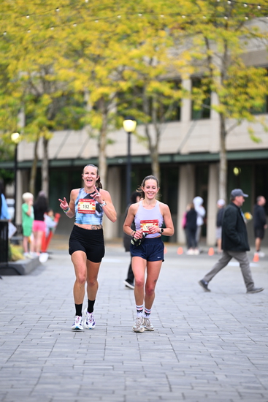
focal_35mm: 200
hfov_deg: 6.9
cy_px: 201
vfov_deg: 10.3
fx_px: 2232
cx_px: 134
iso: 1000
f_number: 2.8
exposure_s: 1/1600
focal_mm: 200
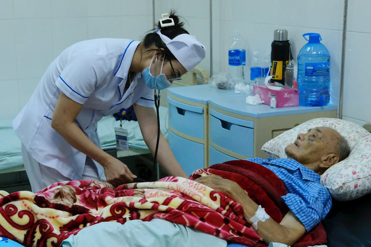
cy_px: 124
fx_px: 526
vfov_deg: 26.5
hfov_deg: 38.9
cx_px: 186
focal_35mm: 51
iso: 12800
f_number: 5.6
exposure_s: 1/340
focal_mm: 34.2
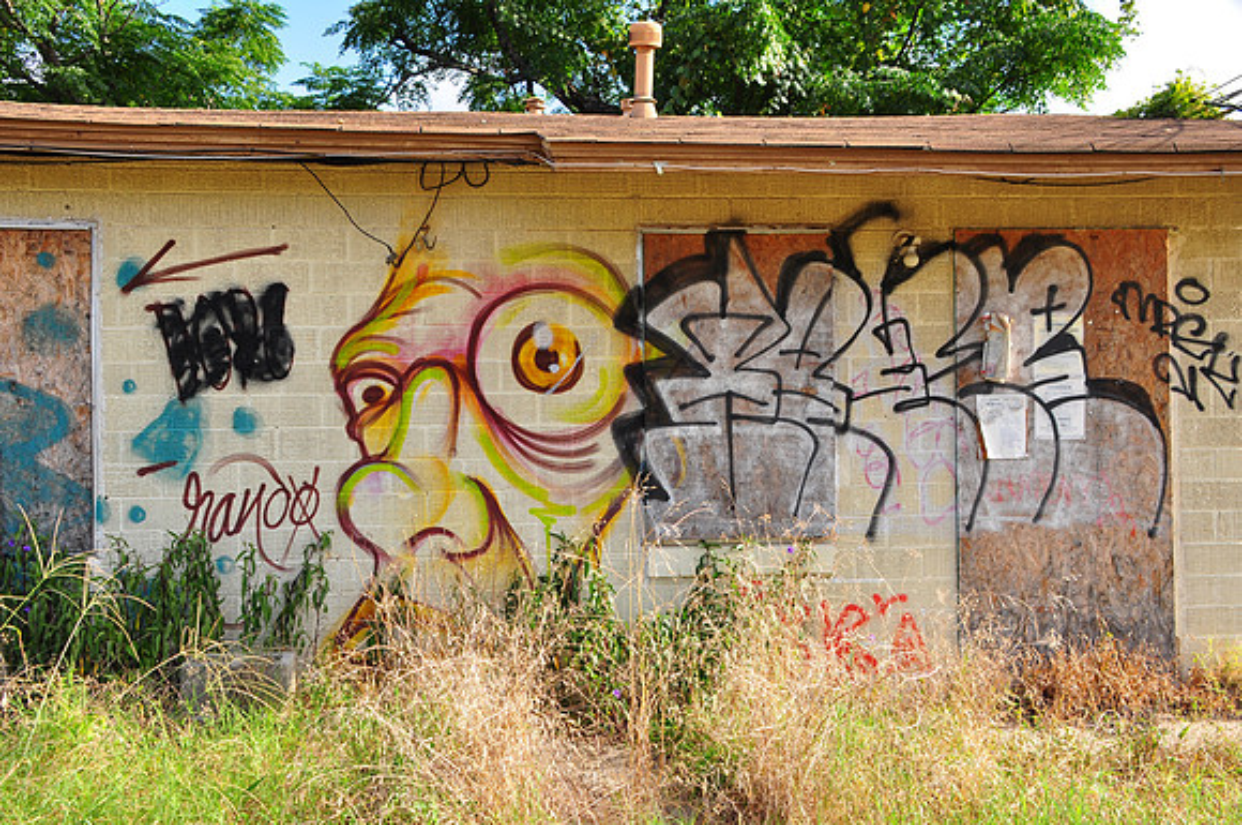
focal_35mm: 39
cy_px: 412
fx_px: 1344
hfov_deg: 49.6
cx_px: 621
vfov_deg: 34.1
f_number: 10
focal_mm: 26
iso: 200
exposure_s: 1/125
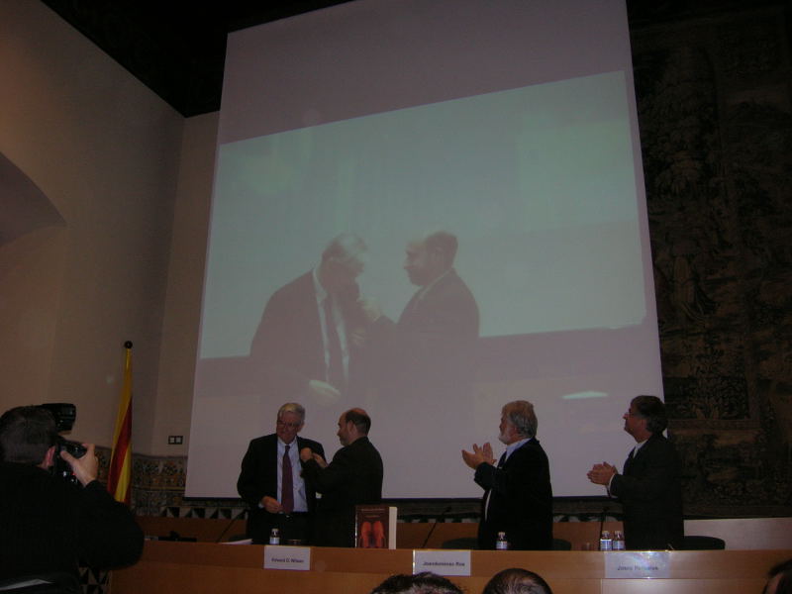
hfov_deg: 54.0
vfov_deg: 41.8
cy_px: 297
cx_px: 396
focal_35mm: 34
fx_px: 778
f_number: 2.9
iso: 102
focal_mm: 5.7
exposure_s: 1/60.1
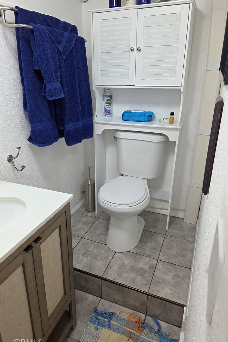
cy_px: 169
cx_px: 102
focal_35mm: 25
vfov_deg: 71.5
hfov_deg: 51.2
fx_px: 238
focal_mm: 6.3
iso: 25
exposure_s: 1/60.2
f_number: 1.7
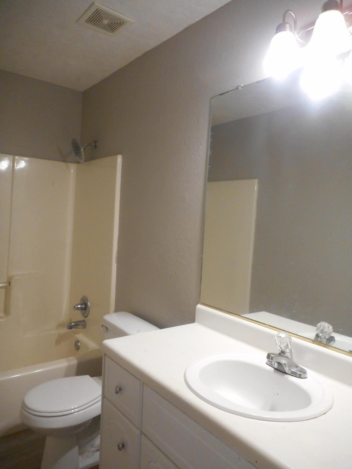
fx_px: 339
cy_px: 234
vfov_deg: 69.4
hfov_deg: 54.9
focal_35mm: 25
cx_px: 176
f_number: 3.7
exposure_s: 1/25
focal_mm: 4.5
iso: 400
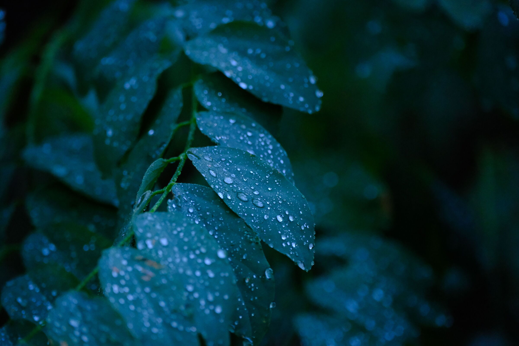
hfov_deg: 4.6
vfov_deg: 3.1
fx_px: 6487
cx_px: 260
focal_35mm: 450
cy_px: 173
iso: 6400
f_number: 5.6
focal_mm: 300
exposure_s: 1/500
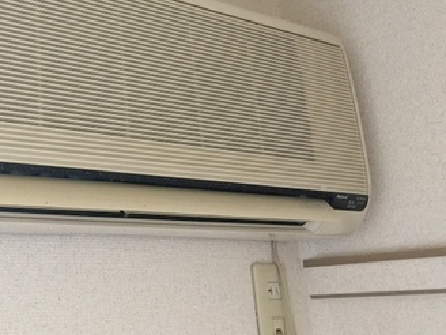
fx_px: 683
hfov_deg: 34.5
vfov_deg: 27.2
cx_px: 61
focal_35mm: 53
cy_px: 84
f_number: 2.2
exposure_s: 1/30
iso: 50
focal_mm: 4.15
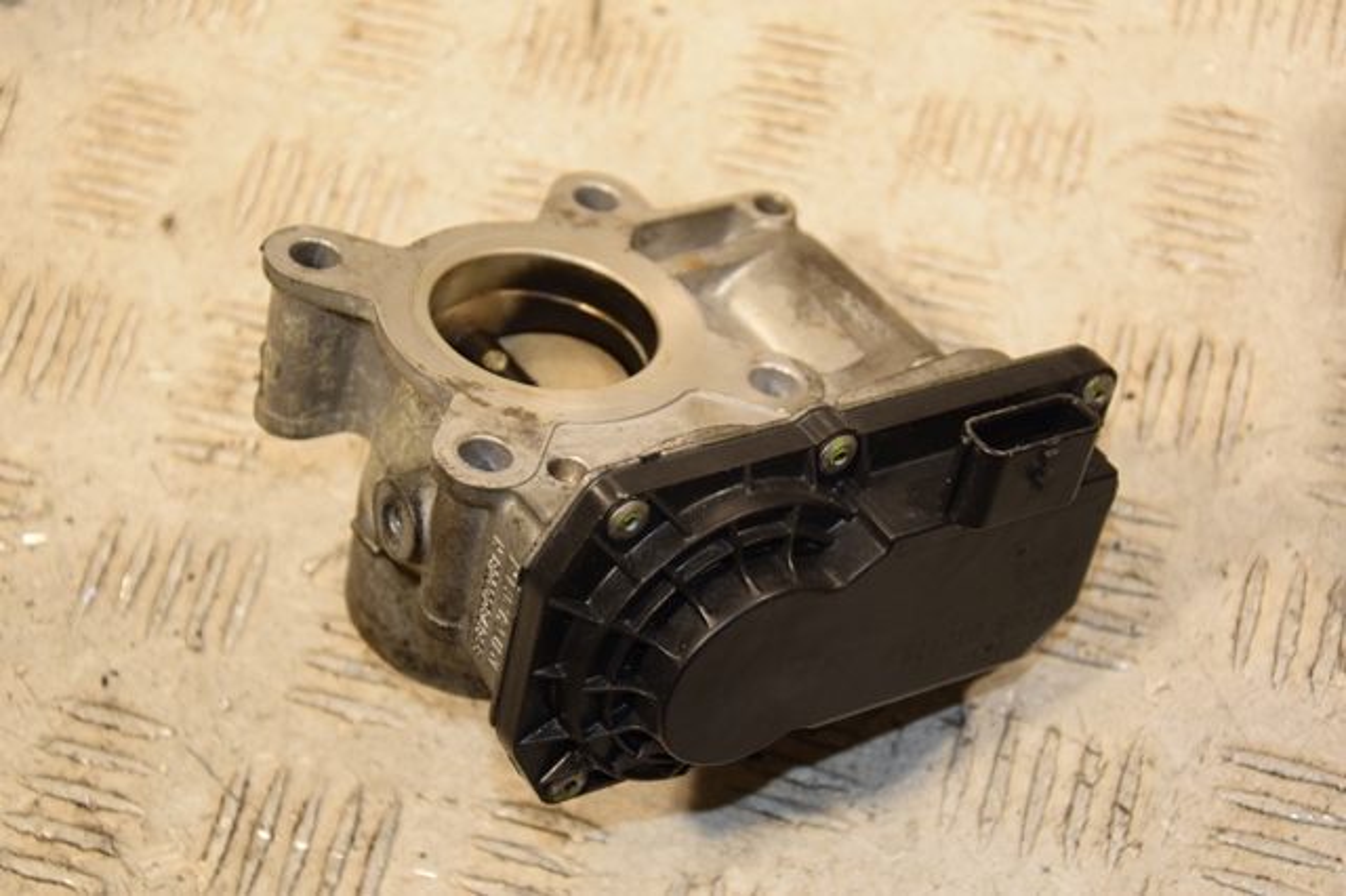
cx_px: 673
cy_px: 448
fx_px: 3251
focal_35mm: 87
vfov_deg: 15.7
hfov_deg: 23.4
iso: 800
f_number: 5
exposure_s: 1/160
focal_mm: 58
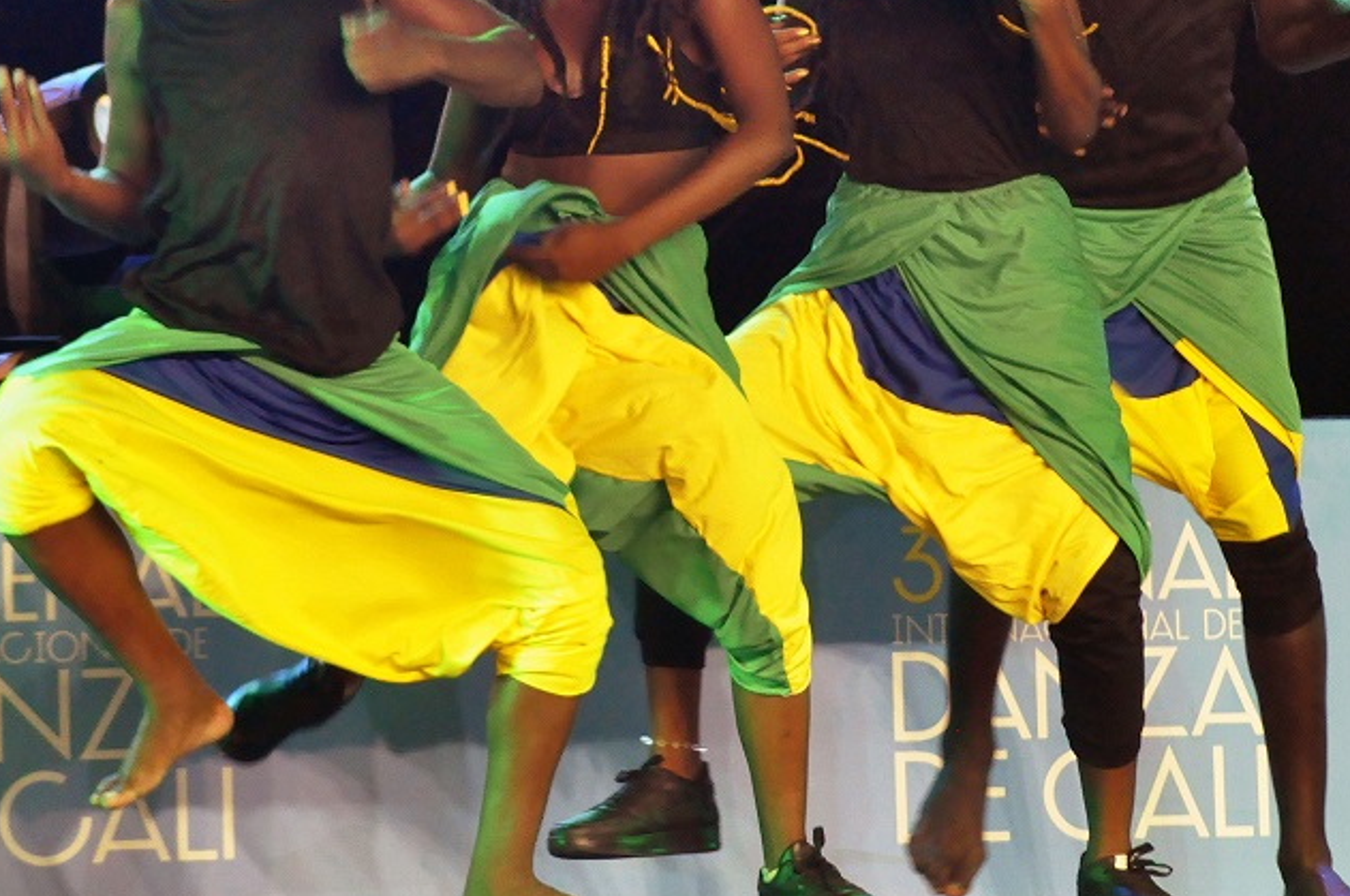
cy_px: 225
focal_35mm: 344
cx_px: 605
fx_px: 12878
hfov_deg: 6.0
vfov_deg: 4.0
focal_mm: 135
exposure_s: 1/320
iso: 3200
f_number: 5
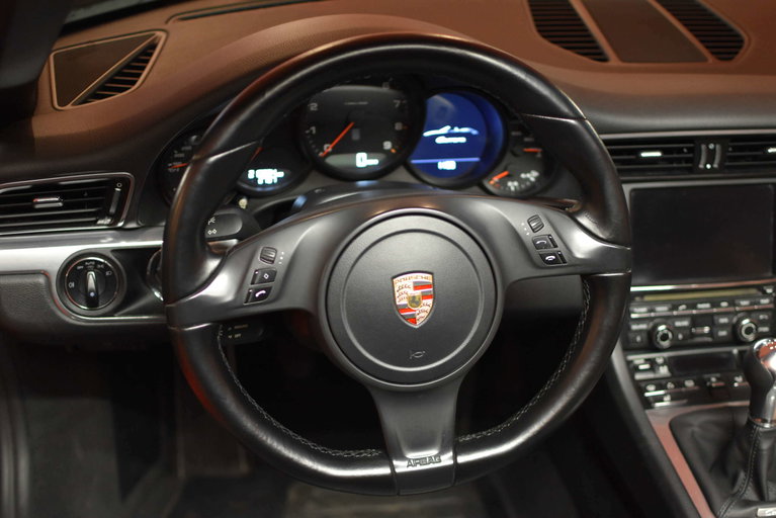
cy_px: 259
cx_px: 388
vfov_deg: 25.8
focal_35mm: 52
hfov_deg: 37.8
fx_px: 1132
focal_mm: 35
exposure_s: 1/60
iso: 1800
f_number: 1.8
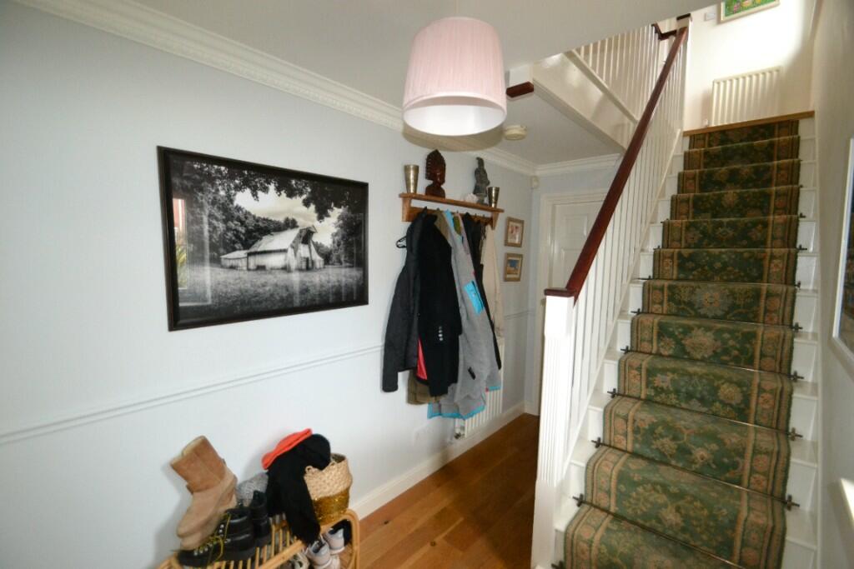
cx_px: 427
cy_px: 284
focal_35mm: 15
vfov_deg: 77.3
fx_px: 356
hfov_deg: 100.4
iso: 2000
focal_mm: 10
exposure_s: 1/60
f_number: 3.5
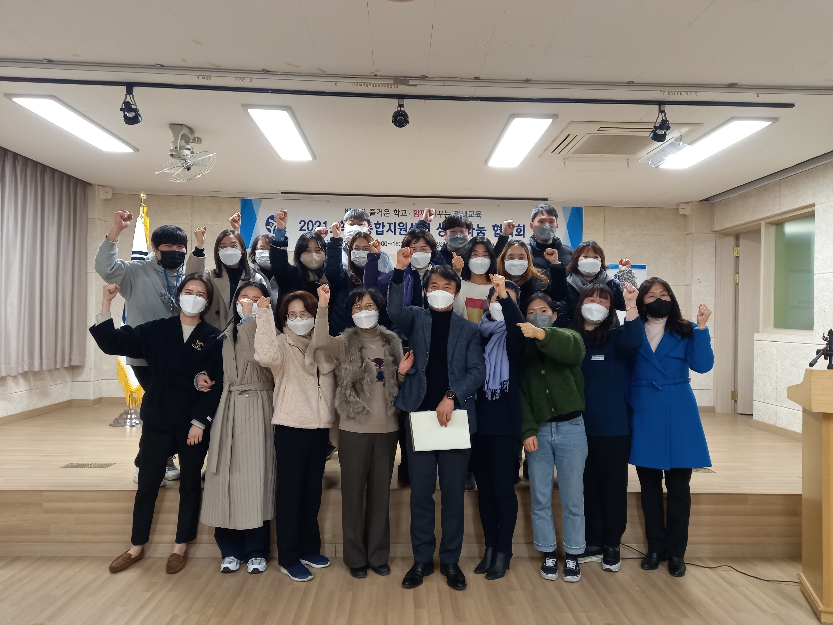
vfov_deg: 54.9
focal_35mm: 25
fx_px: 602
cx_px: 416
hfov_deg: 69.4
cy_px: 312
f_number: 2
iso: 200
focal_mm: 4.6
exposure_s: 1/59
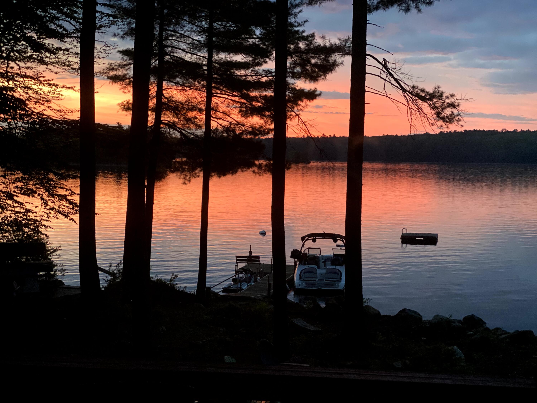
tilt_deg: -3.1
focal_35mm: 52
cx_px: 268
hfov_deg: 36.8
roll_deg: -0.7
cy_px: 202
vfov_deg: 28.0
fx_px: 807
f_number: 2
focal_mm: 6
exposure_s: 1/19
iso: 400
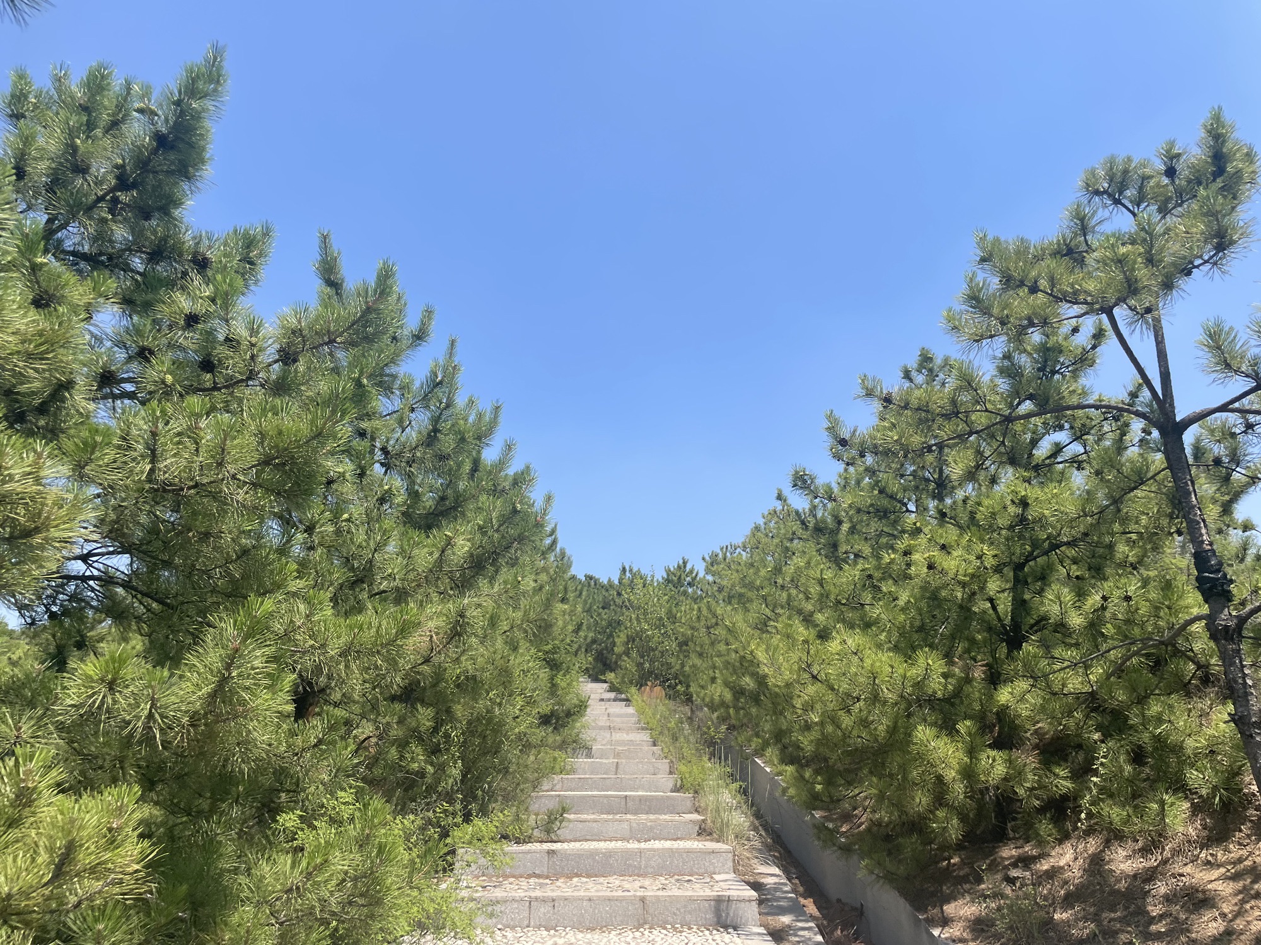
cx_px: 630
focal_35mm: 26
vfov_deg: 53.1
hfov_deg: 67.3
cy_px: 472
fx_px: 947
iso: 32
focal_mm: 4.2
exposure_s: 1/2506
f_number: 1.6
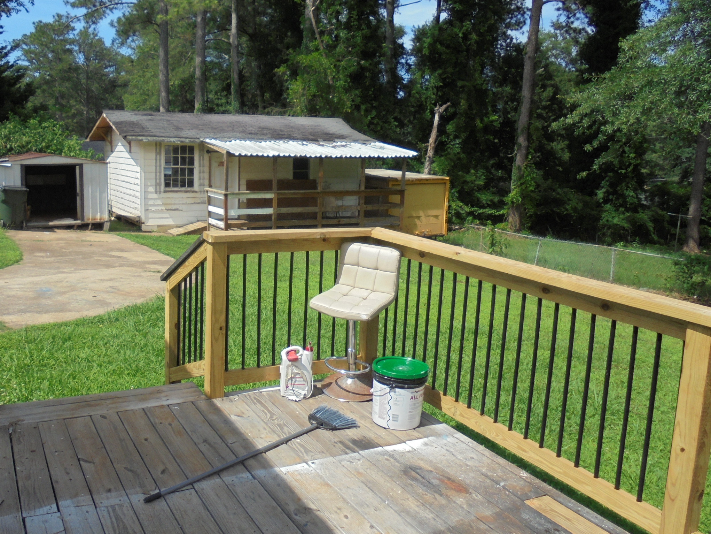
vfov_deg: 42.9
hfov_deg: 54.7
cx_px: 264
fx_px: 678
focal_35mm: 33
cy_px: 258
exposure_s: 1/800
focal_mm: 4.6
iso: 100
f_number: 3.5
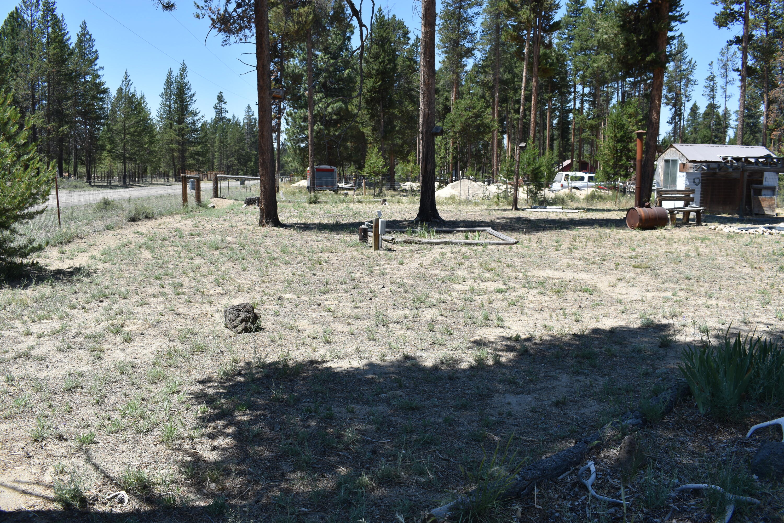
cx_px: 392
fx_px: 653
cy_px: 262
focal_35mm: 30
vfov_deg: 43.6
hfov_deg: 61.9
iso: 100
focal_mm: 20
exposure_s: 1/250
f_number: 8
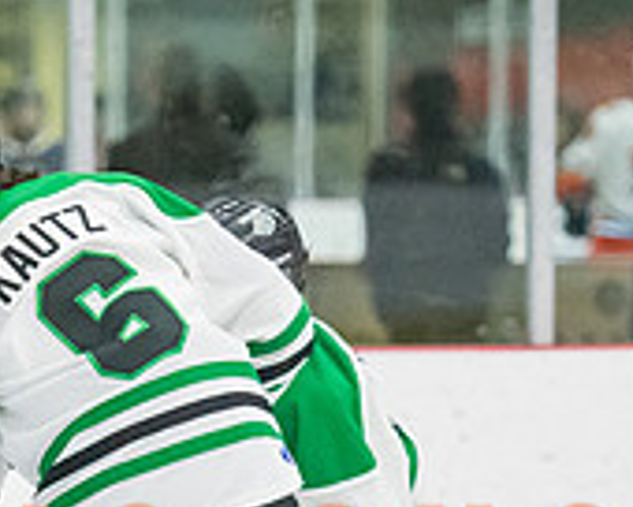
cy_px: 752
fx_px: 10679
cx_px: -236
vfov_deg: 2.7
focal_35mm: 570
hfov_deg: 3.4
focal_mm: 125
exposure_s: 1/800
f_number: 2.8
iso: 4000
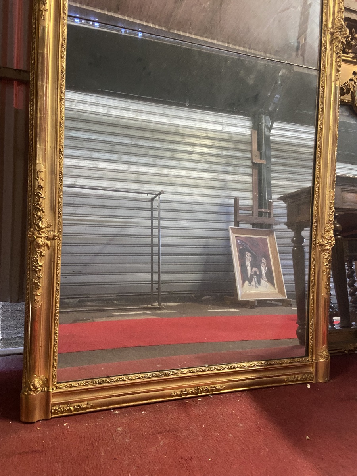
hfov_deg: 53.1
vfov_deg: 67.3
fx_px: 358
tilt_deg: -8.3
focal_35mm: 26
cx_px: 178
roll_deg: -1.0
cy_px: 238
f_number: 1.8
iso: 500
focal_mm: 4.25
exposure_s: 1/50
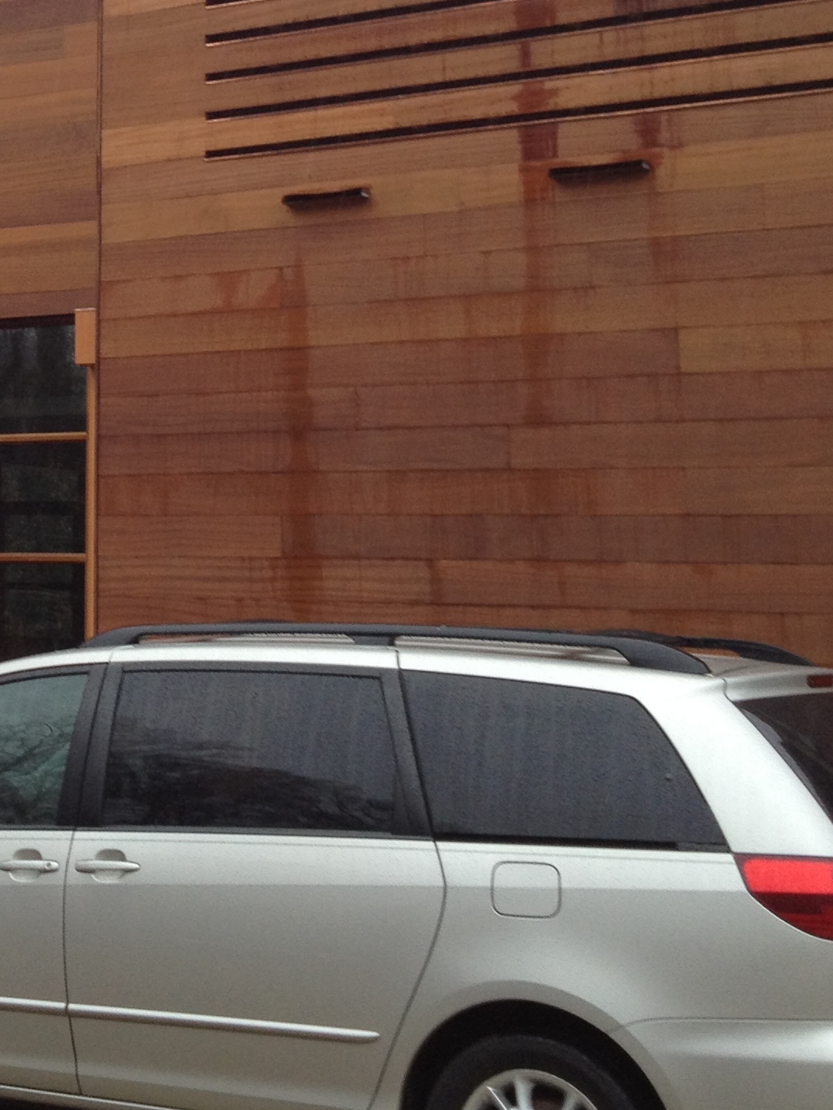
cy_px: 201
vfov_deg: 24.0
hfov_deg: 17.9
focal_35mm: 80
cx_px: -51
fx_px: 2567
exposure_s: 1/166
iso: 64
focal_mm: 4.28
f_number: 2.4
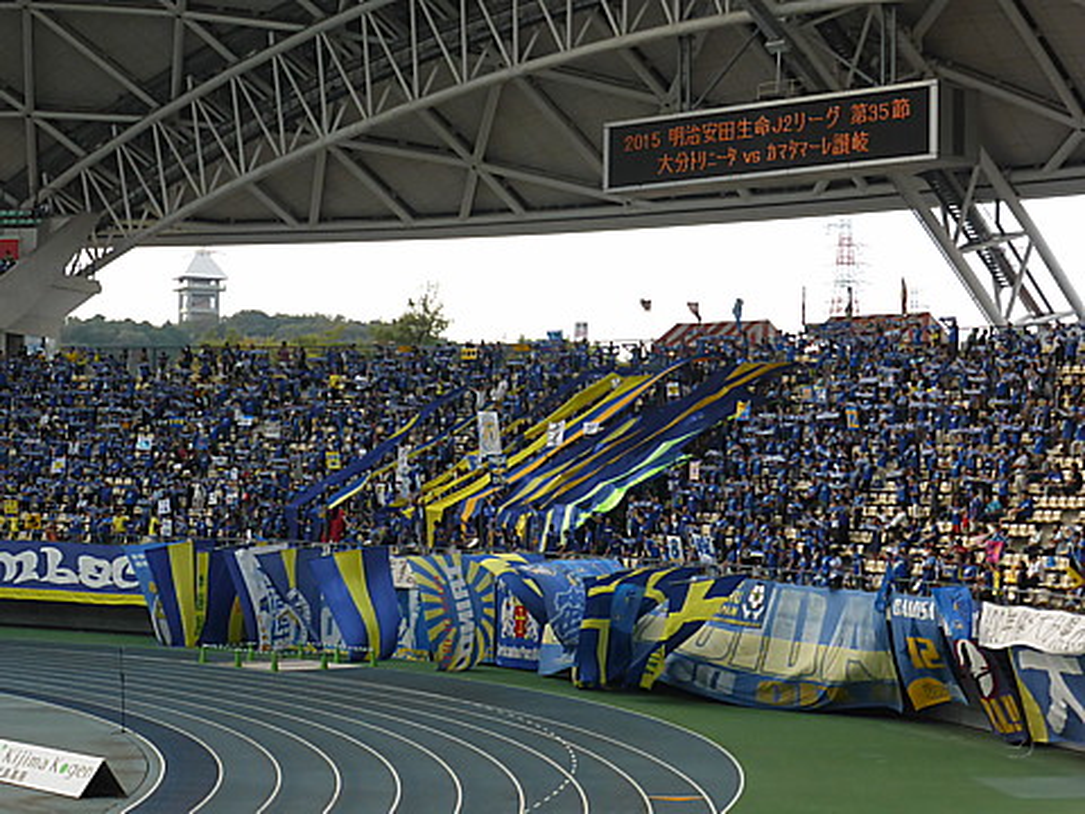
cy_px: 407
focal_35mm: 79
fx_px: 2476
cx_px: 542
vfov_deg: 18.7
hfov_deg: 24.7
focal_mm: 14.2
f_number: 5.1
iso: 400
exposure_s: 1/500
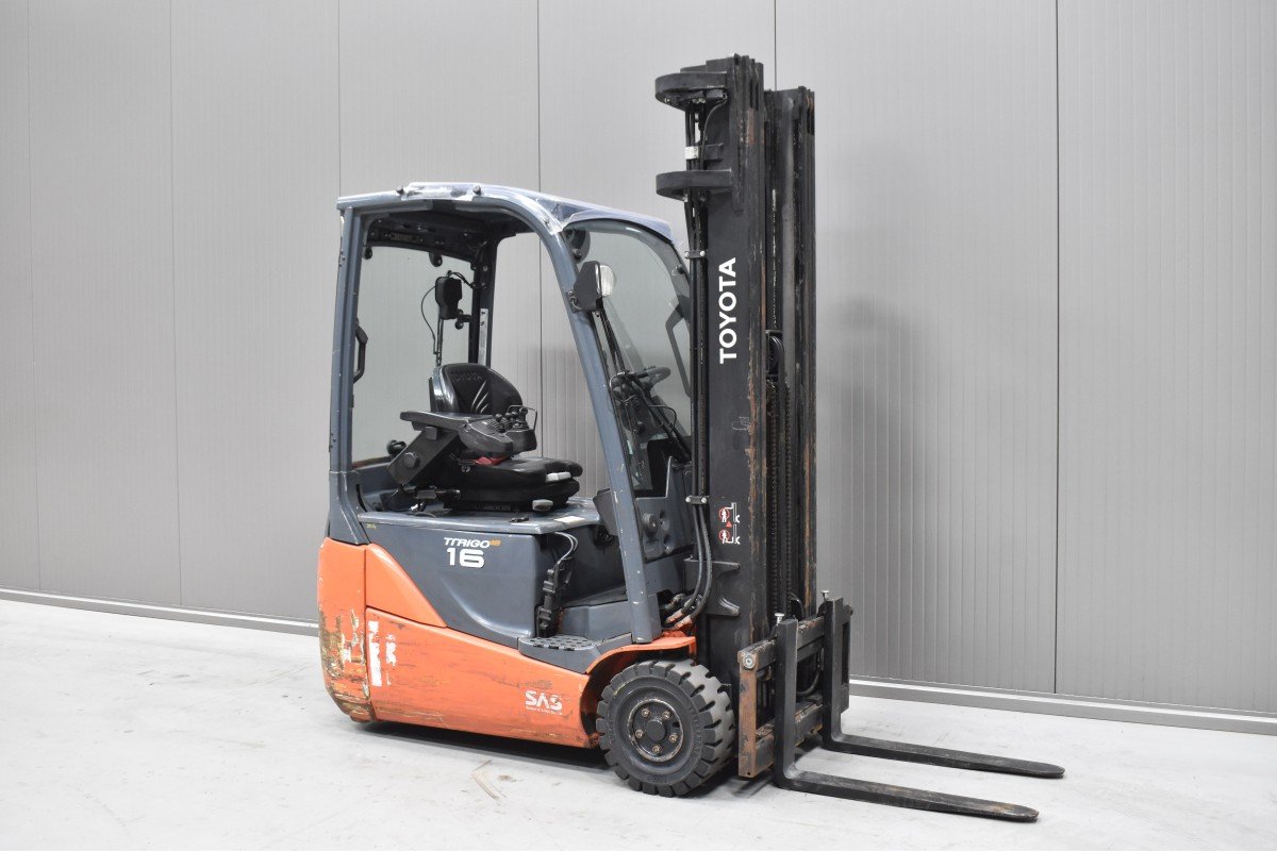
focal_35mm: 36
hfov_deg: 53.1
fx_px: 1277
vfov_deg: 36.9
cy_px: 426
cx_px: 638
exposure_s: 1/25
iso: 1600
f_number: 5
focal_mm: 24
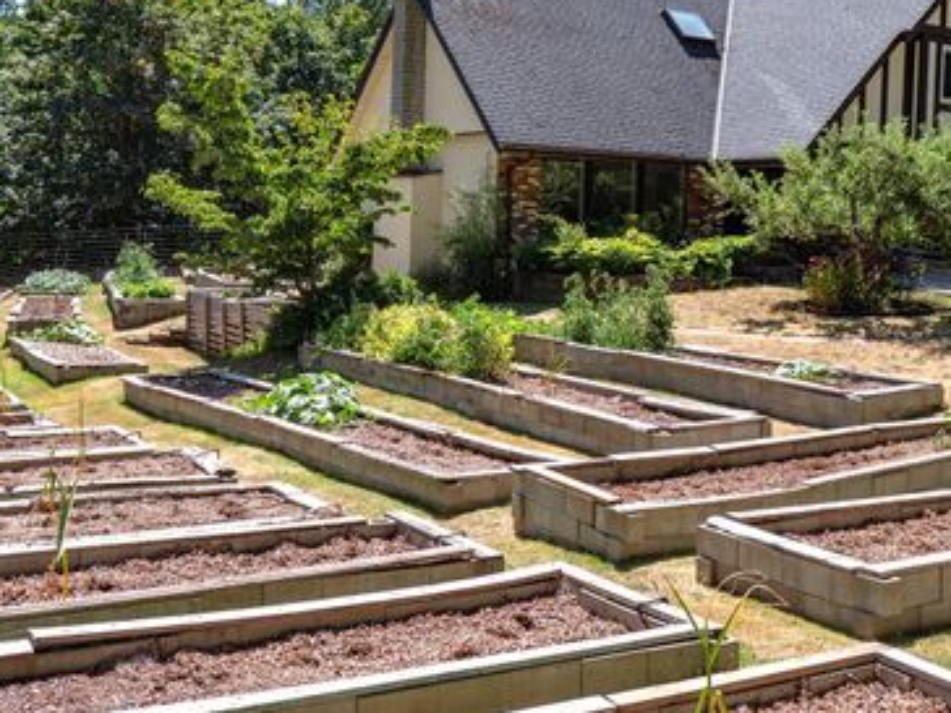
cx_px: 455
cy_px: 244
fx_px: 1209
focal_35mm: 44
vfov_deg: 32.6
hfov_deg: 42.9
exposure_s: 1/400
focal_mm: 16
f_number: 5
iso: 100
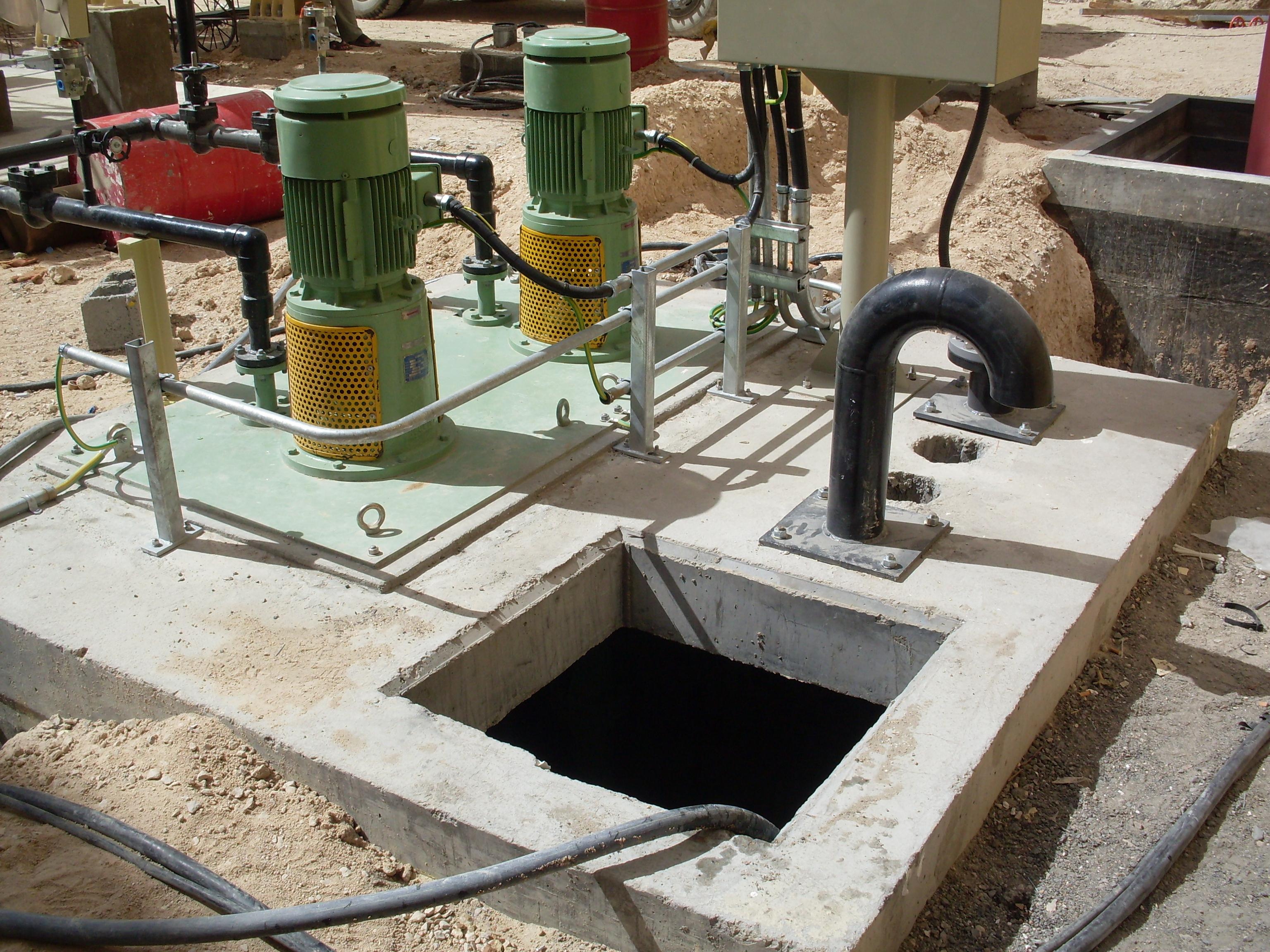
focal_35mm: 38
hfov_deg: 49.0
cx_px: 635
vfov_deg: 37.7
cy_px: 476
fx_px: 1394
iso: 80
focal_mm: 6.3
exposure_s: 1/250
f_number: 8.4
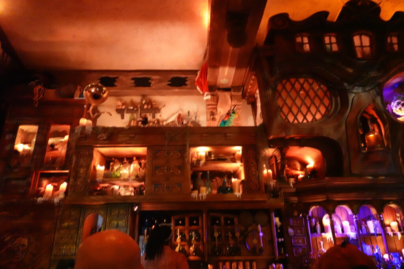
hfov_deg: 76.1
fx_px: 258
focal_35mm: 23
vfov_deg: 55.1
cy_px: 134
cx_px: 202
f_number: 2.5
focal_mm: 8.73
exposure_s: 1/30
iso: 6400
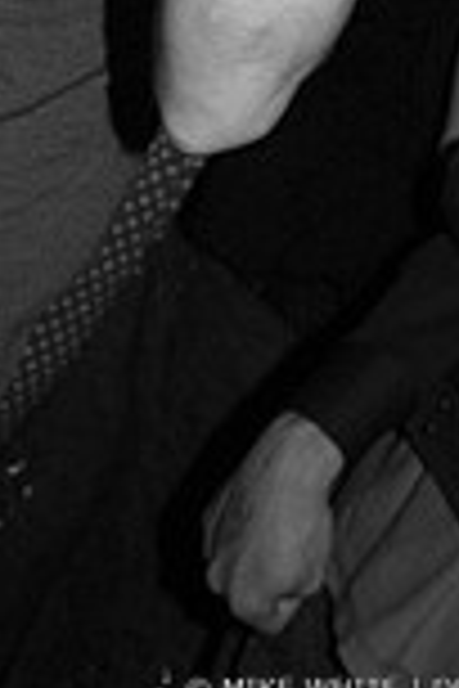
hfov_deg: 15.4
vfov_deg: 20.3
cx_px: 92
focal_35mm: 88
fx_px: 1683
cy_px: -301
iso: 800
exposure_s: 1/13
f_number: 3.2
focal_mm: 20
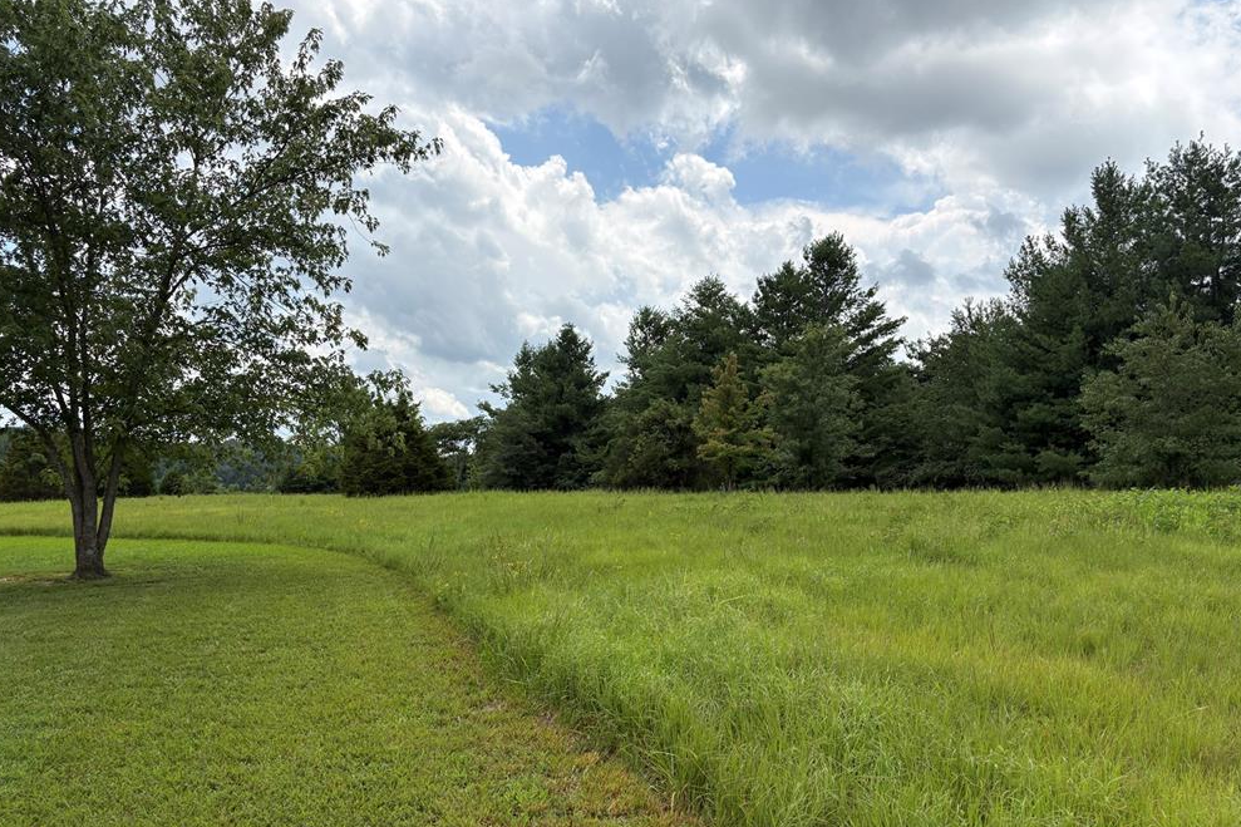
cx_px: 627
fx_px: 965
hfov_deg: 65.5
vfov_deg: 46.3
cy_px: 456
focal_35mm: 28
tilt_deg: +1.6
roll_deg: -2.1
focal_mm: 5.96
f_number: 1.6
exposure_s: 1/3831
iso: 50
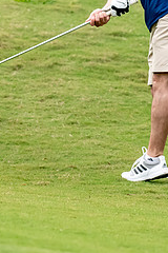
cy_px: 45
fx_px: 3941
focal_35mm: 563
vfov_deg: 3.7
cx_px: 100
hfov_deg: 2.4
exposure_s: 1/2000
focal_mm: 200
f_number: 5.6
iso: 2200
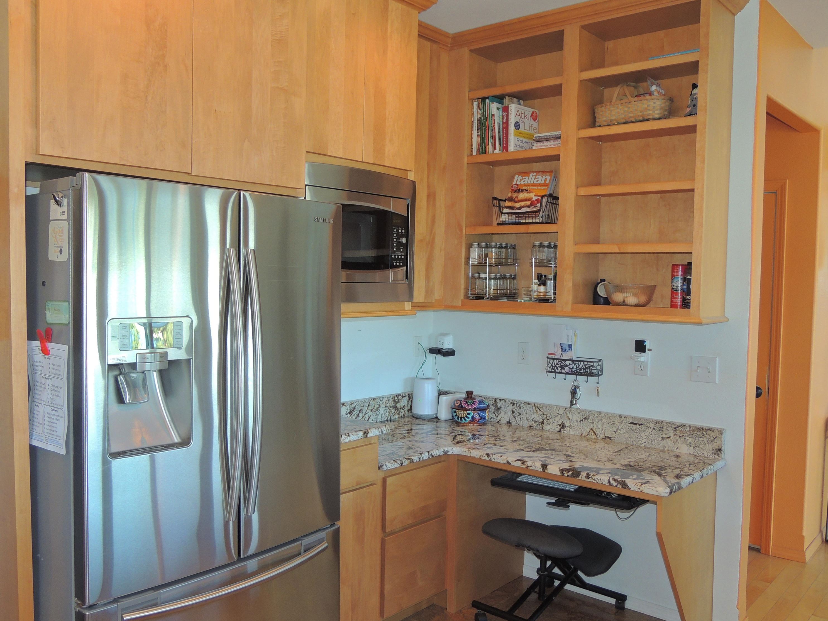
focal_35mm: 31
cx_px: 410
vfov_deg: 45.4
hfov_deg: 58.3
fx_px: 742
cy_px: 302
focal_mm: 5.3
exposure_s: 1/40
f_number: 3.1
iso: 200
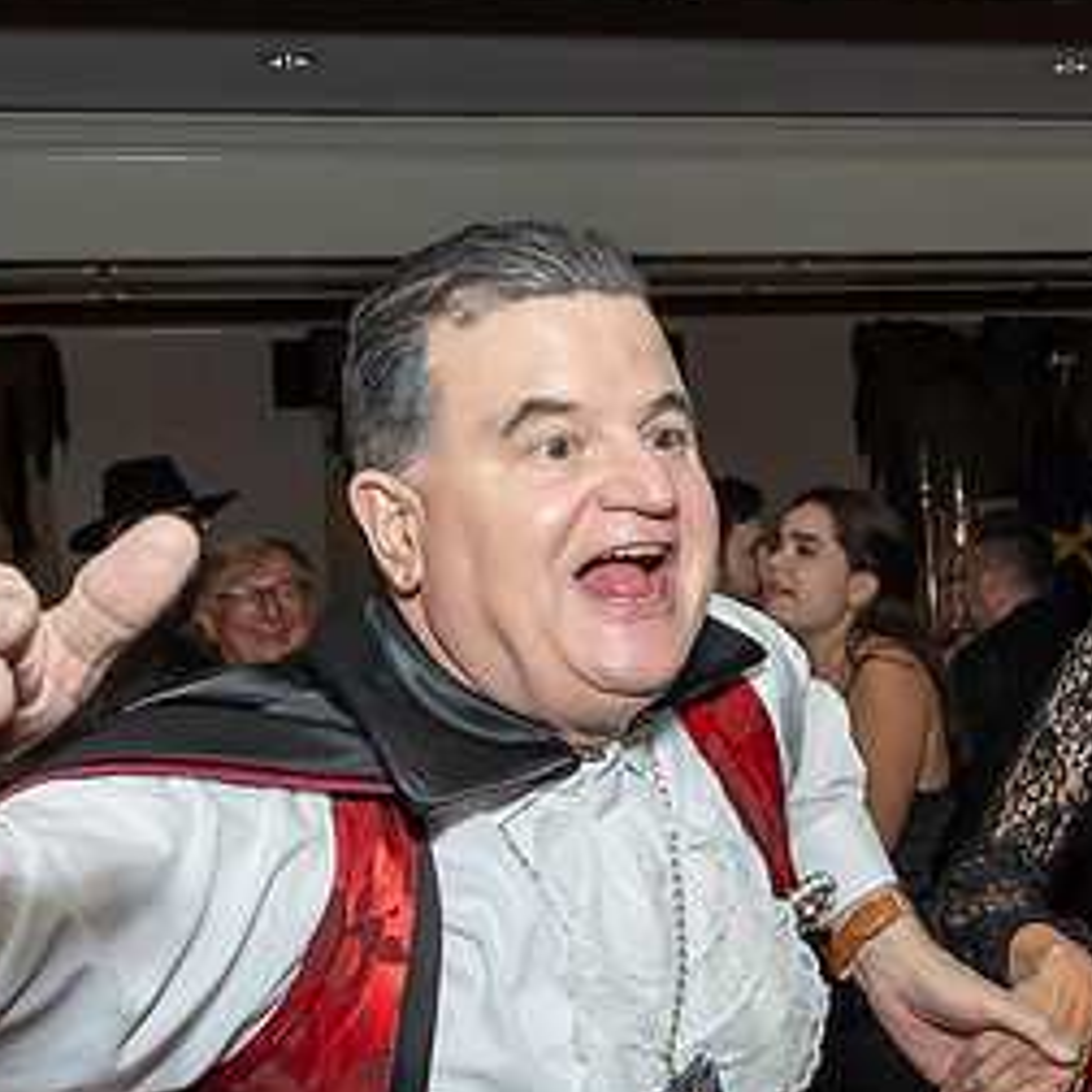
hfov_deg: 25.5
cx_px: 924
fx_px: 2356
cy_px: 746
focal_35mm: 66
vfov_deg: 25.9
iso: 800
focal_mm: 17
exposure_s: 1/250
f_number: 8
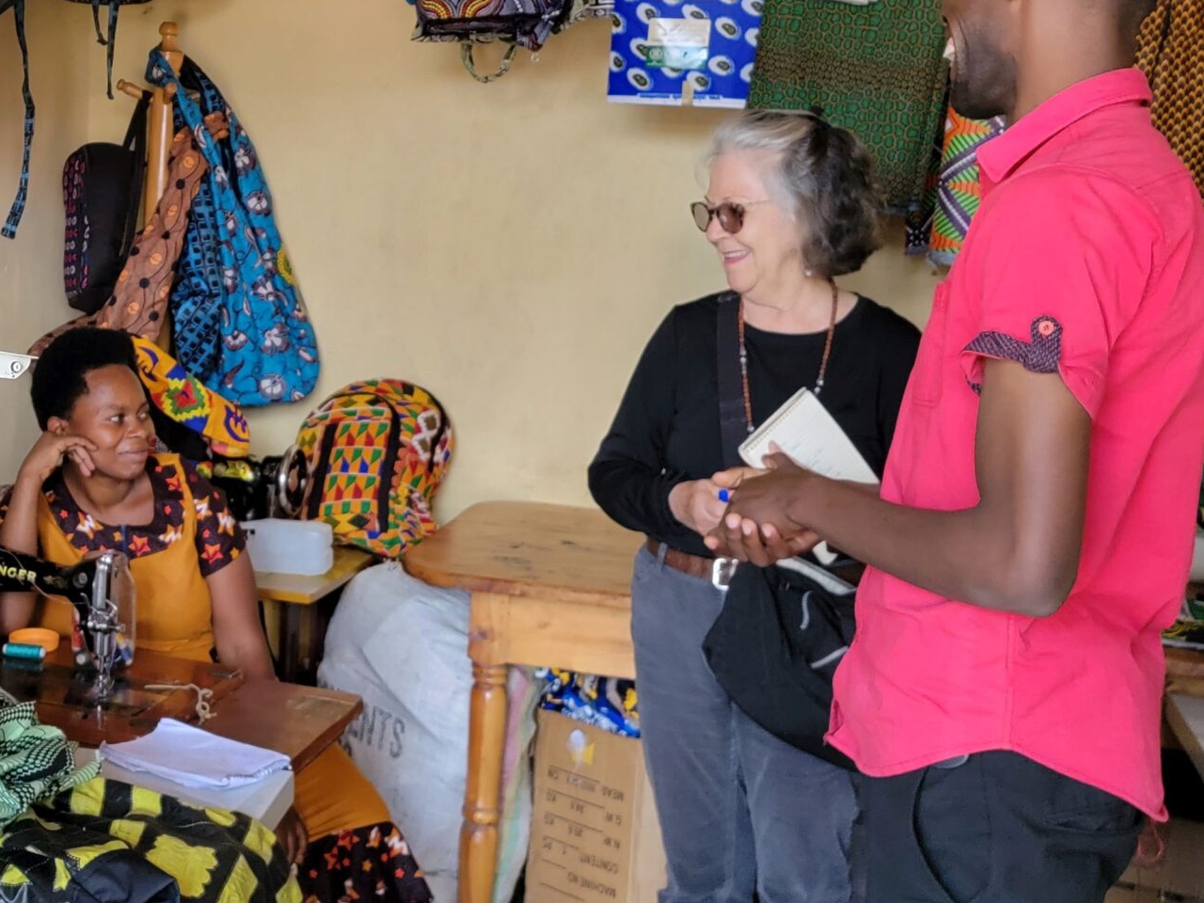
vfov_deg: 30.2
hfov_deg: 37.9
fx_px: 1670
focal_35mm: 48
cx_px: 206
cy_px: 352
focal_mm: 6.7
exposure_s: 1/120
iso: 320
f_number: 1.8
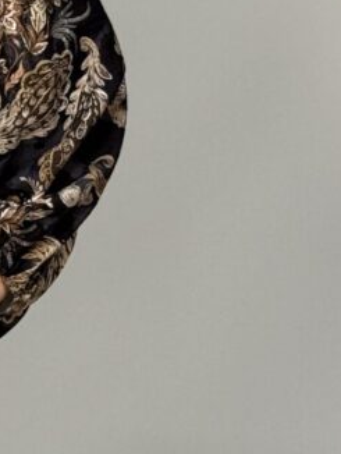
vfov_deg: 9.8
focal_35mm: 201
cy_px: 313
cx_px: -270
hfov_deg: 7.2
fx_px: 2637
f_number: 1.78
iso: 100
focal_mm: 6.76
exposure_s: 1/76
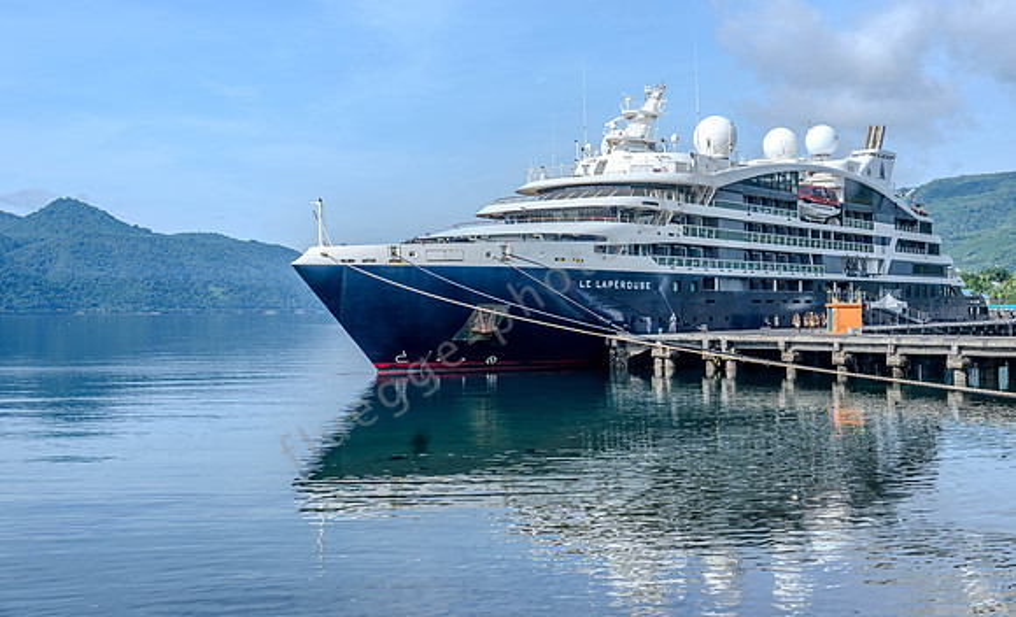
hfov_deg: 47.4
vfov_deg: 29.8
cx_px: 508
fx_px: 1157
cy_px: 278
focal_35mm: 42
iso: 100
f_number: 6.3
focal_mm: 41
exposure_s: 1/100
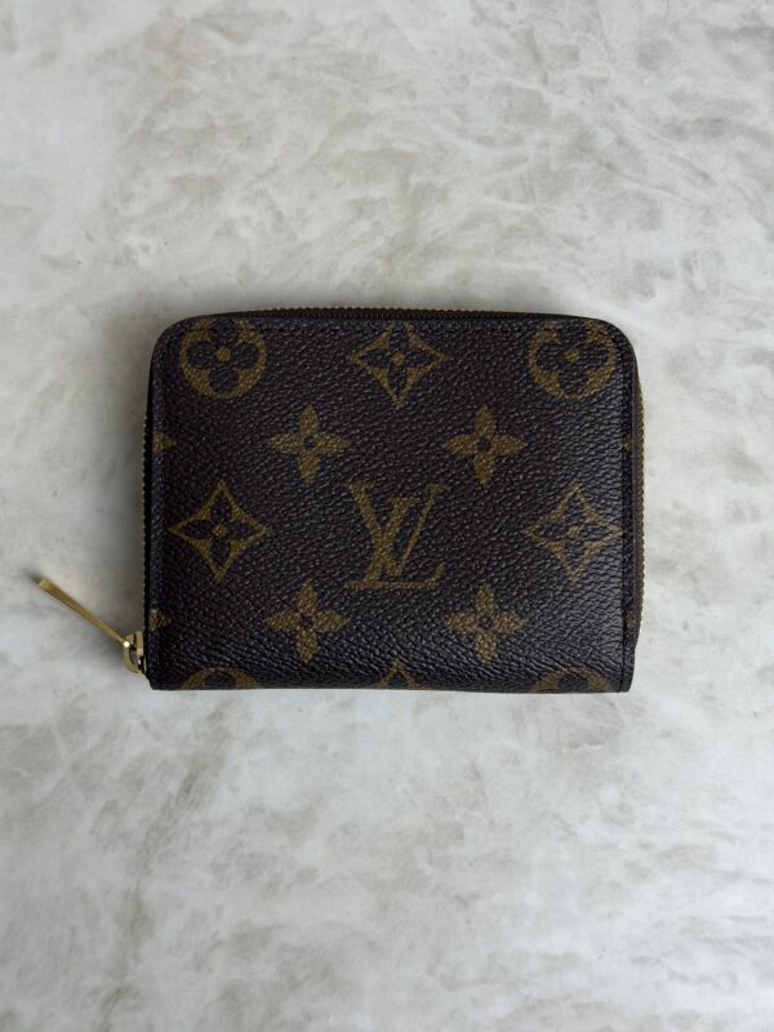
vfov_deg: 39.7
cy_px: 516
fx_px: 1431
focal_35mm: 48
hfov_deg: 30.3
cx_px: 387
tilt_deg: -86.8
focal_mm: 6.76
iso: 50
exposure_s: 1/121
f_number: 1.78
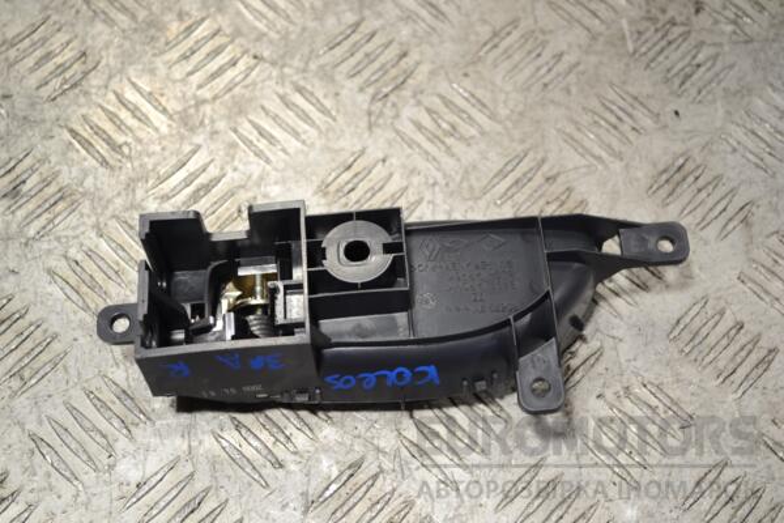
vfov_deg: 22.6
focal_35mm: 60
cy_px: 262
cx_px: 392
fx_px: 1307
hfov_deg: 33.4
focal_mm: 40
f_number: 5.3
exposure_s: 1/30
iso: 180
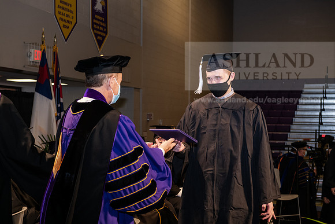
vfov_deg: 21.9
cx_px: 168
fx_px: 577
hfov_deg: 32.4
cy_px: 112
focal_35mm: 62
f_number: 6.3
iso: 1600
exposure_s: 1/200
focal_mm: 62
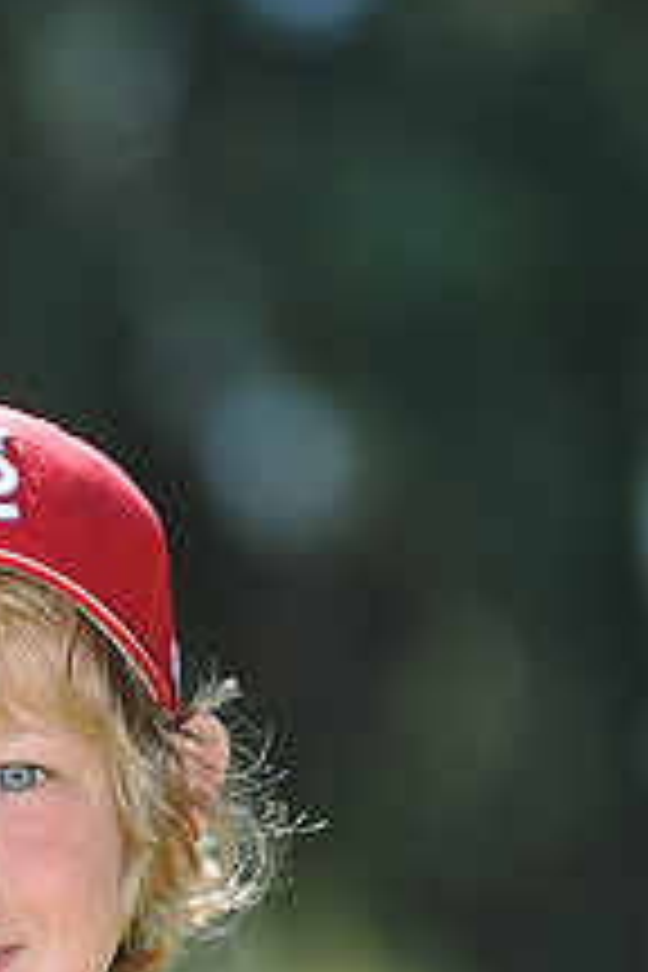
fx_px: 14471
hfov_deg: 2.6
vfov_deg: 3.8
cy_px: 1138
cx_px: -22
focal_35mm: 536
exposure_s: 1/400
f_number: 4.5
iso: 200
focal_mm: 200
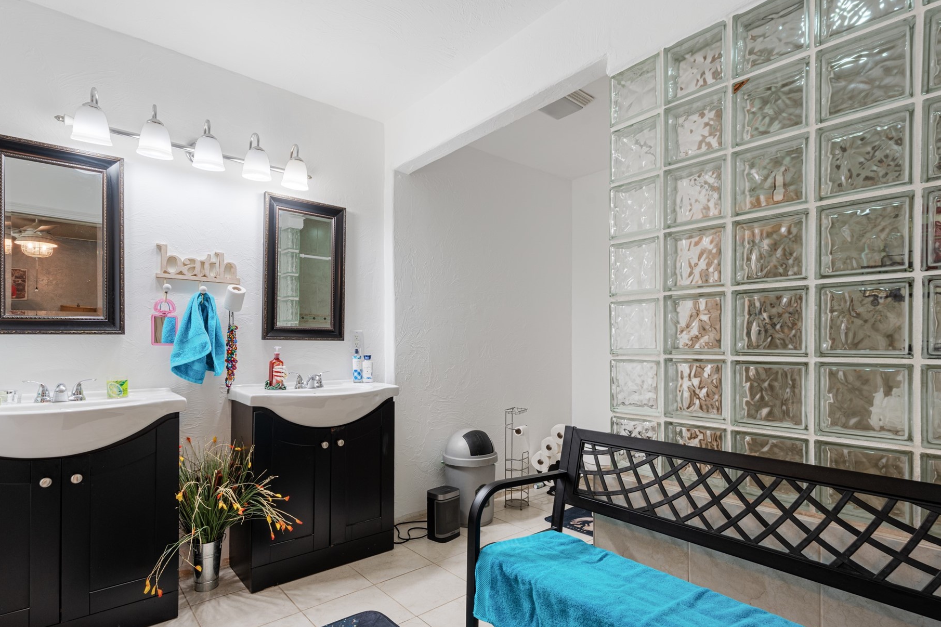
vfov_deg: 67.3
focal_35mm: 18
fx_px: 470
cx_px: 461
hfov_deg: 90.0
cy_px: 335
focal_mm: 16
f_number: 9
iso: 200
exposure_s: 1/2
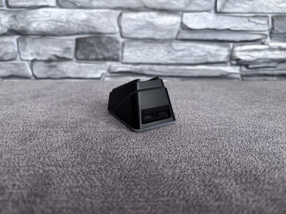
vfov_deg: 53.1
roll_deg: -0.1
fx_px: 215
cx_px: 143
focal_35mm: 26
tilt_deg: -16.3
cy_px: 107
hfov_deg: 67.3
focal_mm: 5.96
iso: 160
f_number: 1.6
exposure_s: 1/60
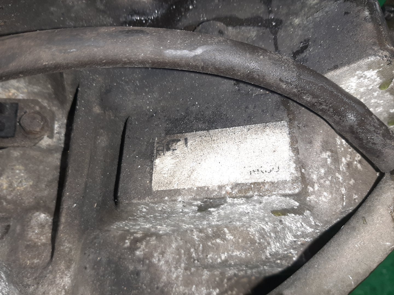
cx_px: 197
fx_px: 296
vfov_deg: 53.1
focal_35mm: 26
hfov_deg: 67.3
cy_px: 148
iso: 189
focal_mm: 3.93
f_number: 1.7
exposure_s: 1/33
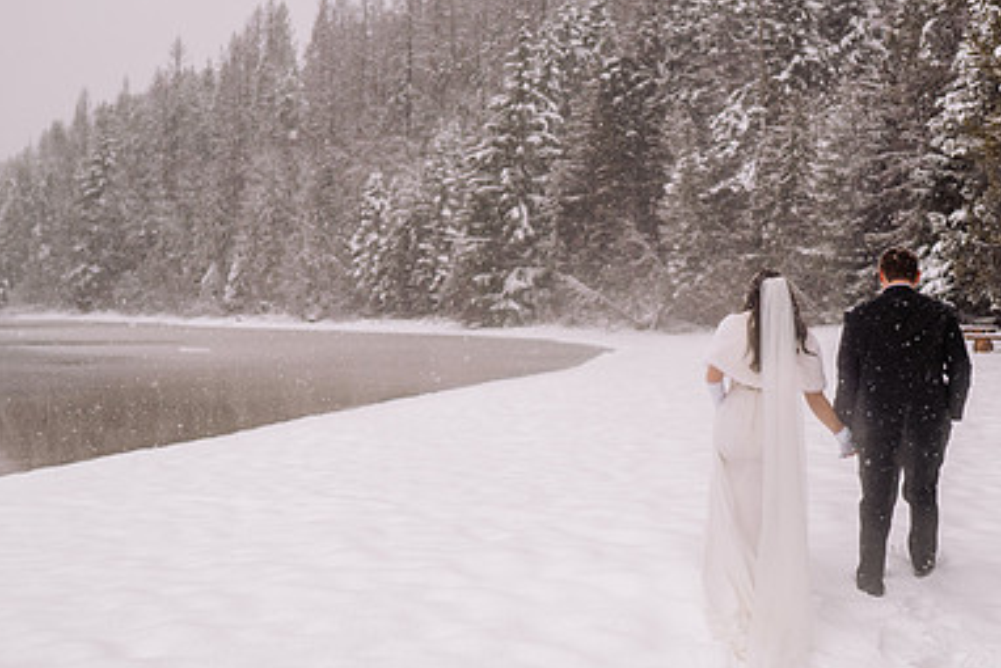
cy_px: 360
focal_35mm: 55
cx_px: 634
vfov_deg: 24.6
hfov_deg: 36.0
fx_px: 1530
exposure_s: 1/200
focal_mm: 35
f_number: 2.5
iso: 100
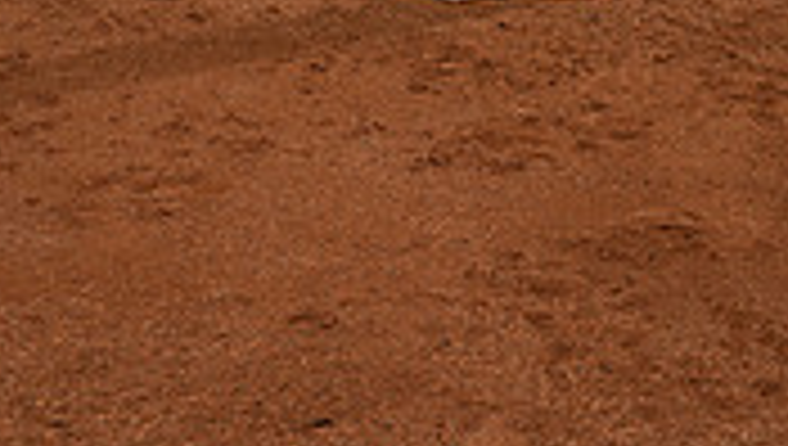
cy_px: -550
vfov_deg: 9.2
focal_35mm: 121
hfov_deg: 17.7
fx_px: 2532
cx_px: 459
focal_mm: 45
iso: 200
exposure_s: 1/250
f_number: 5
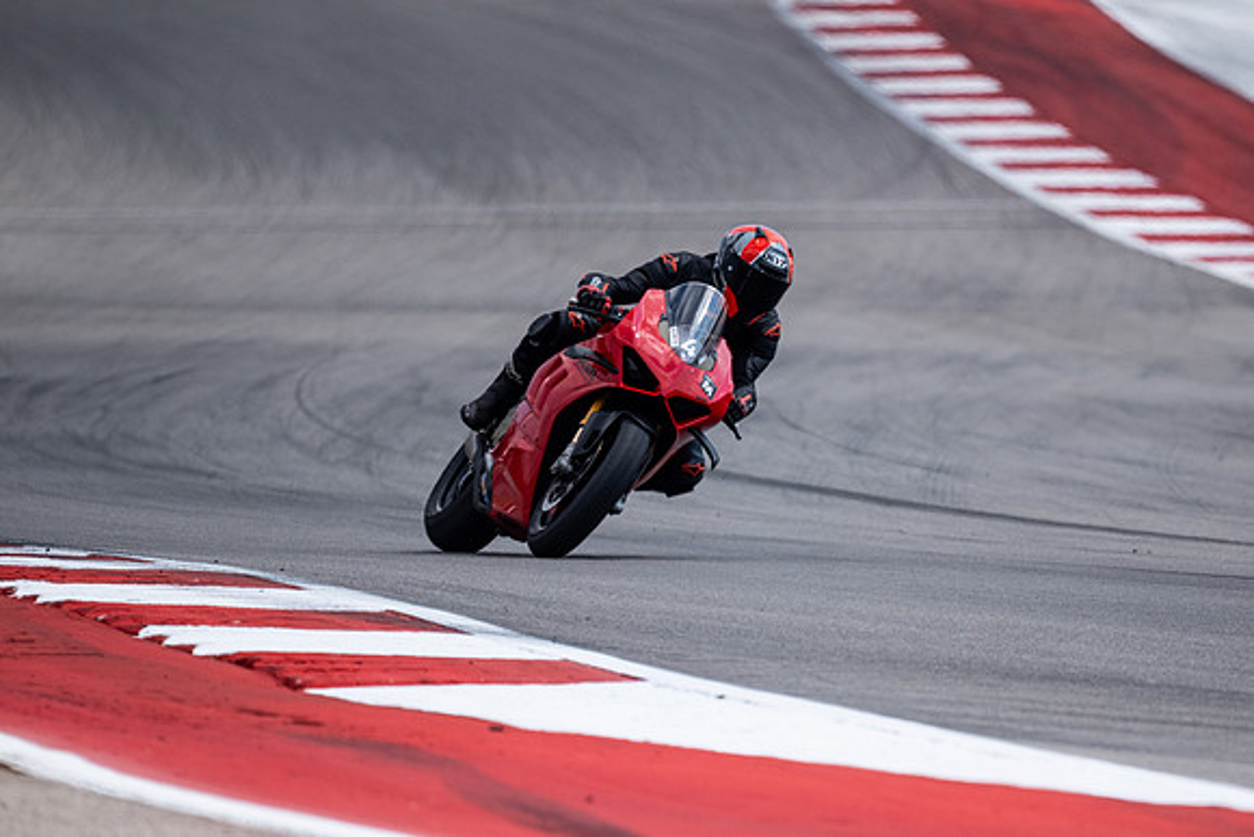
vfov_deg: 1.8
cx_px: 627
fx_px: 26130
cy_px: 418
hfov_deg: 2.7
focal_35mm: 750
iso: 400
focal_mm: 500
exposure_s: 1/2500
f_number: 5.6
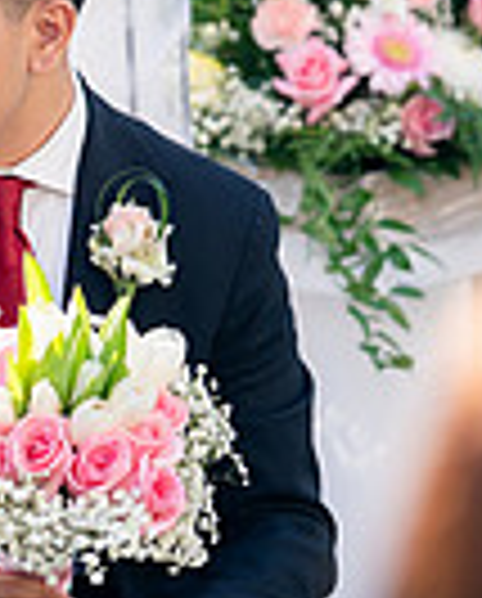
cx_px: -347
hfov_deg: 5.1
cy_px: 366
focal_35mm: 298
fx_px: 5296
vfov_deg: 6.5
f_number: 2
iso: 200
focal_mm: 73
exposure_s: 1/2000
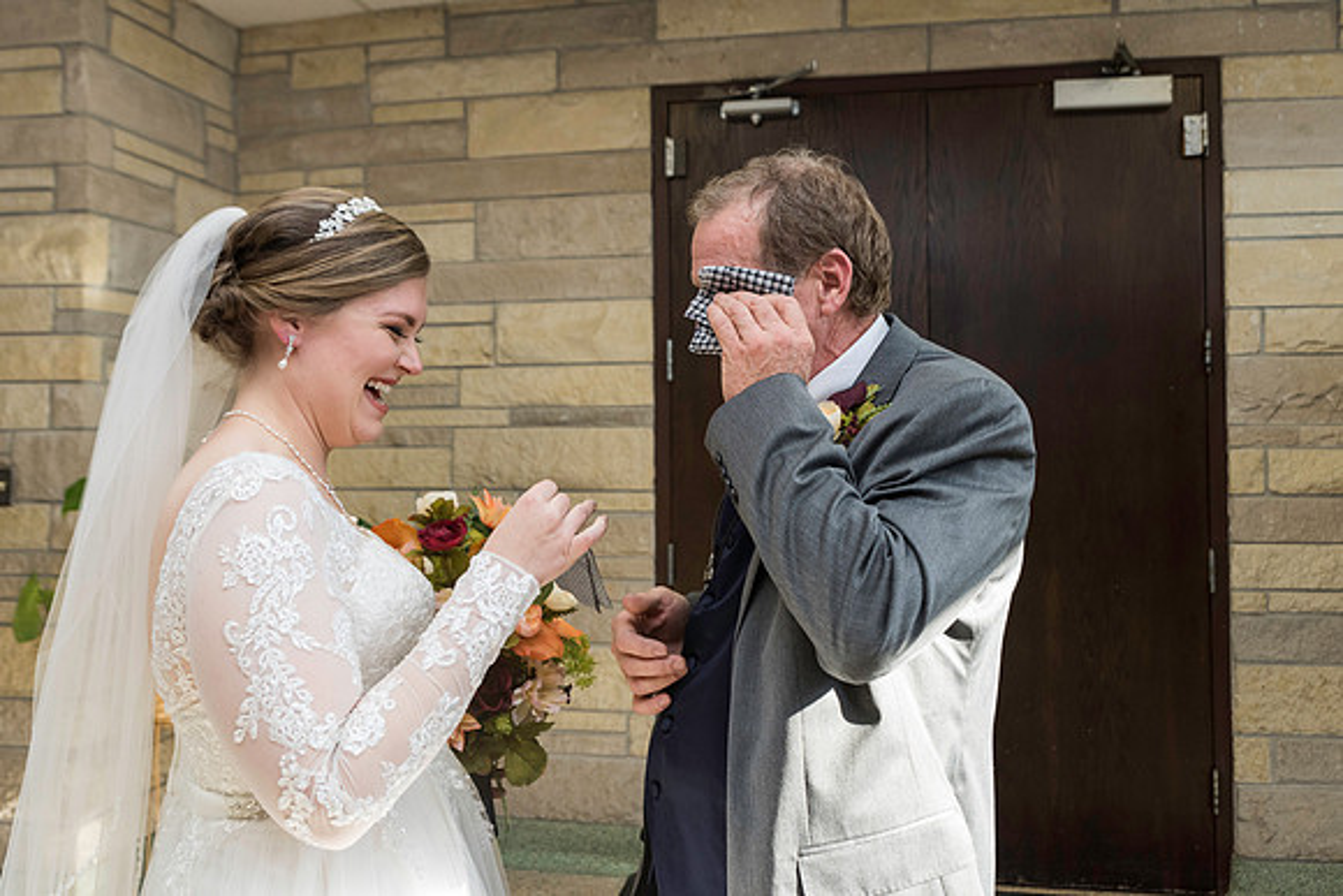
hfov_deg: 58.3
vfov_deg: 40.9
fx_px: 1201
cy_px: 399
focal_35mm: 32
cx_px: 726
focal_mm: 29
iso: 640
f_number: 4.5
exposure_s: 1/200
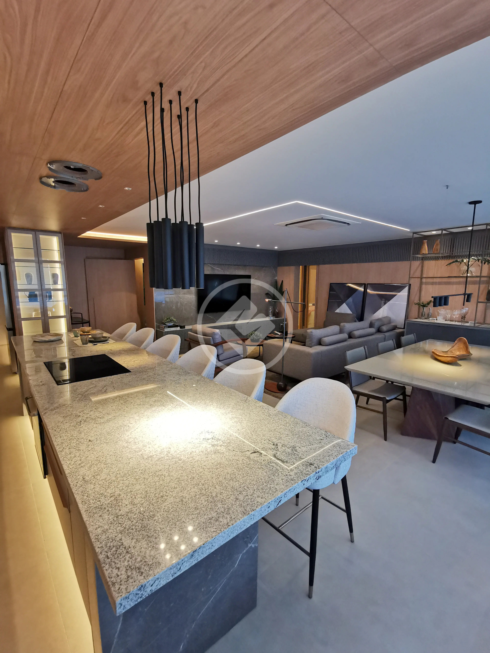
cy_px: 326
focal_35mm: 16
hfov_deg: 78.1
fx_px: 302
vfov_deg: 94.5
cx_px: 245
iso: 200
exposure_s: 1/60
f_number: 2.2
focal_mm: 2.35
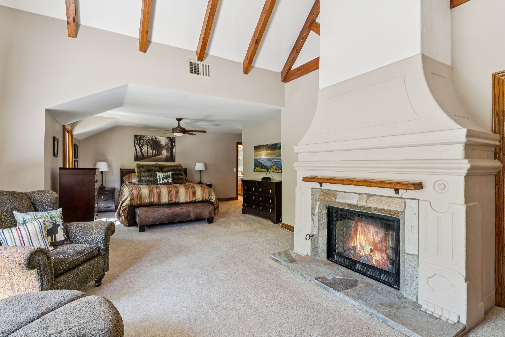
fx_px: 245
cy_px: 168
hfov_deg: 91.6
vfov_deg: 68.9
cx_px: 252
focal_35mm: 18
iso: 100
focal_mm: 17.5
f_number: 13
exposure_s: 1.6
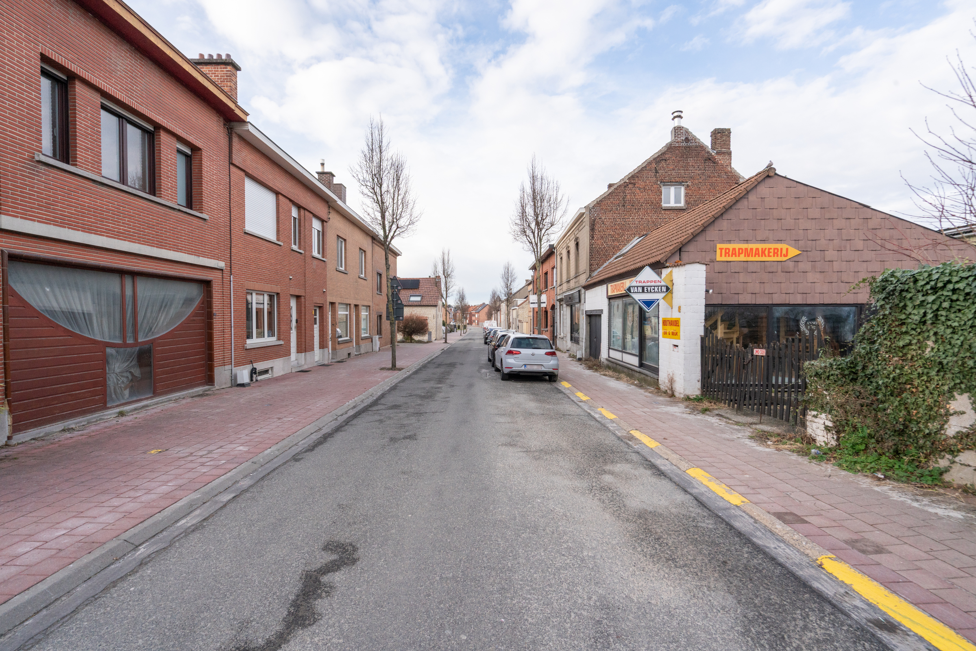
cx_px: 488
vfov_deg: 73.8
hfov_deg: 96.7
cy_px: 326
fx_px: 434
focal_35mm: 16
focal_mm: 16
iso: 800
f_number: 11
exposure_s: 1/320
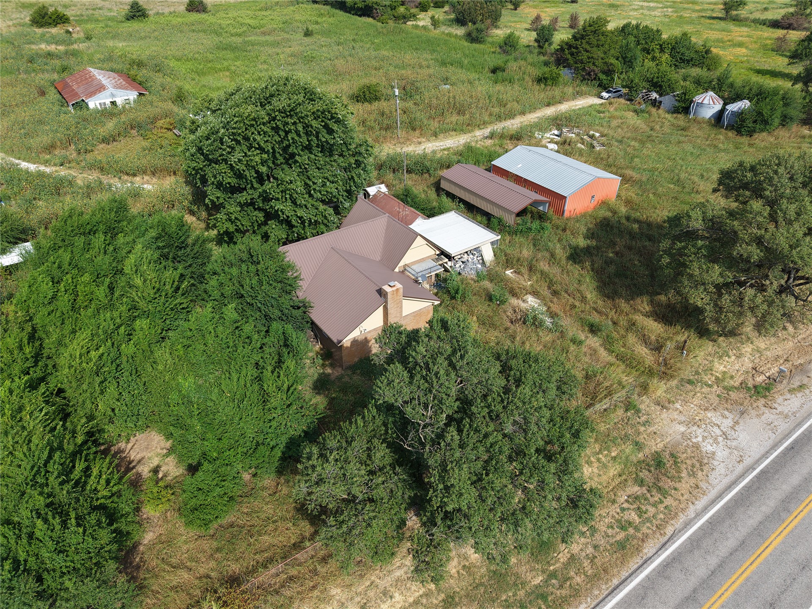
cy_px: 304
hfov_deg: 71.6
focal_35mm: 24
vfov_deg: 56.8
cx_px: 406
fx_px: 563
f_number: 1.8
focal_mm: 8.67
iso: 100
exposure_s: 1/2000
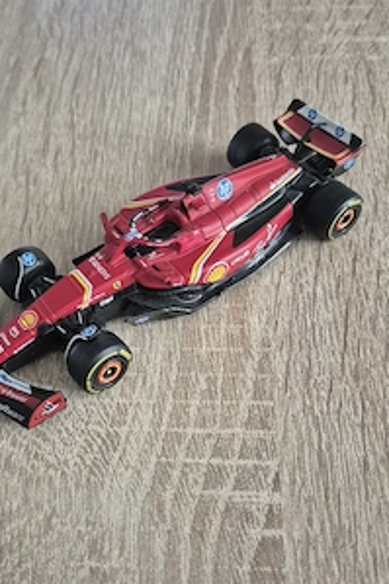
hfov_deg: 41.1
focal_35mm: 32
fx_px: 519
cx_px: 182
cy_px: 340
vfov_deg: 58.4
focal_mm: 5.4
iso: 1000
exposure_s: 1/100
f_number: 1.8
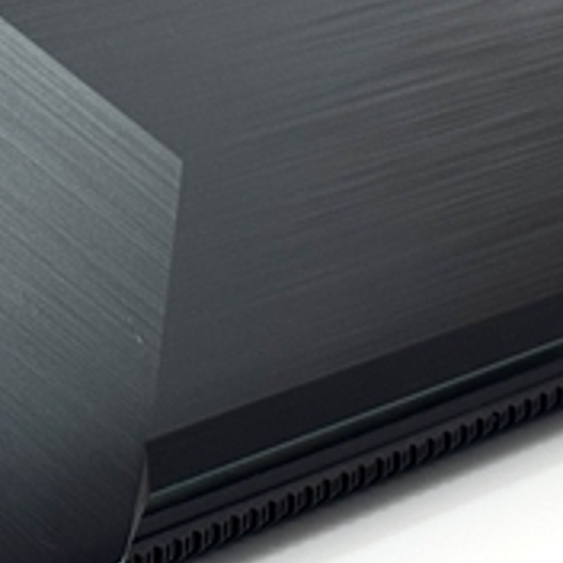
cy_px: -128
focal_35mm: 193
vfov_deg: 8.9
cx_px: -80
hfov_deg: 9.0
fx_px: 3551
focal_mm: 6.76
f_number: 1.78
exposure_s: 1/100
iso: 50
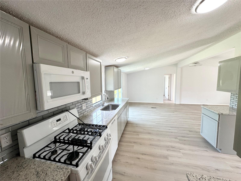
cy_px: 90
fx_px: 97
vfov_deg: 85.7
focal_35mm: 14
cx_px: 120
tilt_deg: -4.5
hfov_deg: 102.1
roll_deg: +0.9
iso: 100
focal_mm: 2.22
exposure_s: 1/120
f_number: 2.2
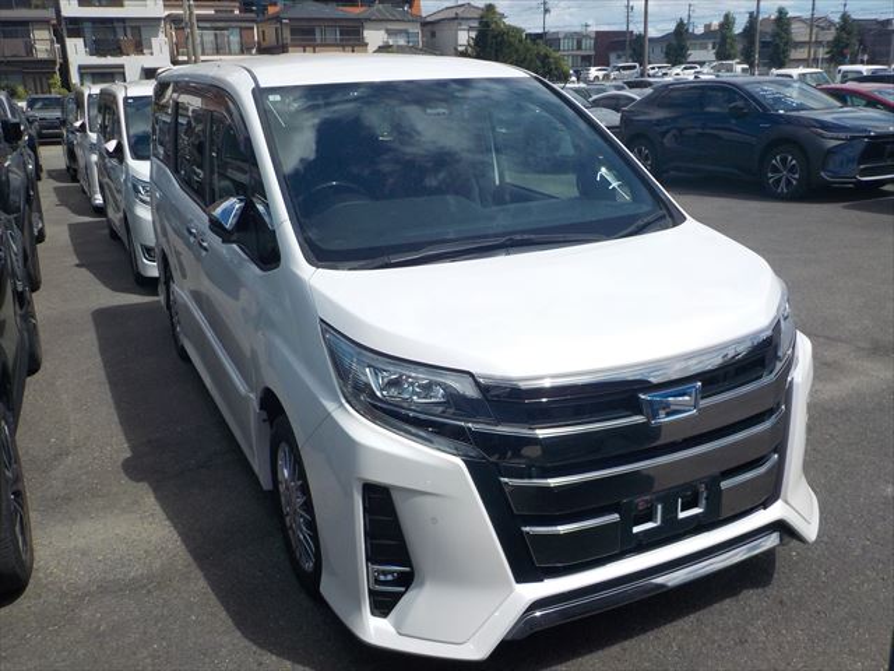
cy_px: 336
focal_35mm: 30
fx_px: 775
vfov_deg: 46.8
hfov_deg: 60.0
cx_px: 447
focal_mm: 4.1
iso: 125
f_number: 6.6
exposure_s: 1/640
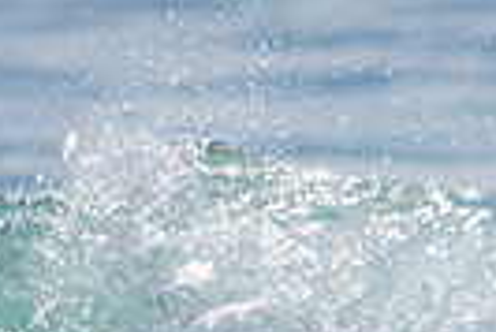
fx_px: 36606
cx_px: 933
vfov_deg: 0.5
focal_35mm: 2654
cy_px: 683
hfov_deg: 0.8
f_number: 5.6
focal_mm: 500
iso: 90
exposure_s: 1/2000
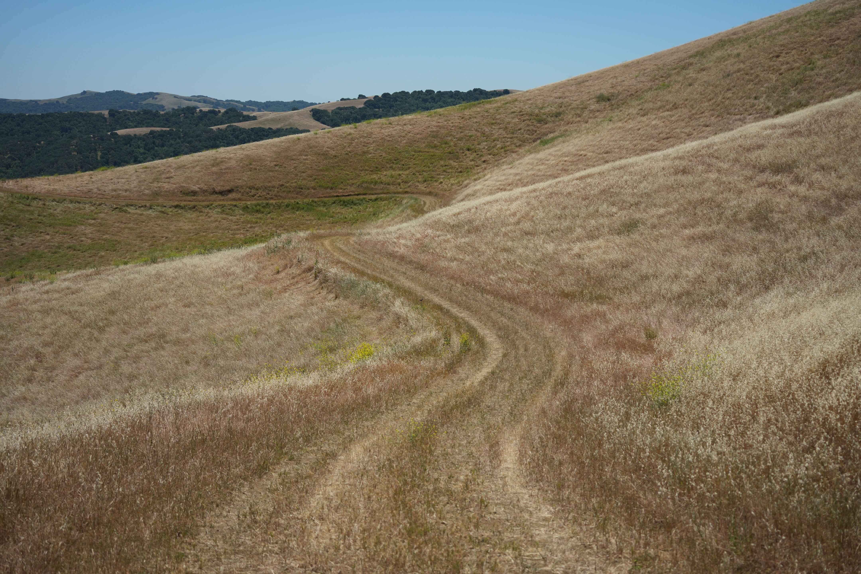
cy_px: 287
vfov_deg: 27.0
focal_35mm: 50
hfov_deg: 39.6
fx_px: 1196
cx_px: 430
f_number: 4.5
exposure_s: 1/3200
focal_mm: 50
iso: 320
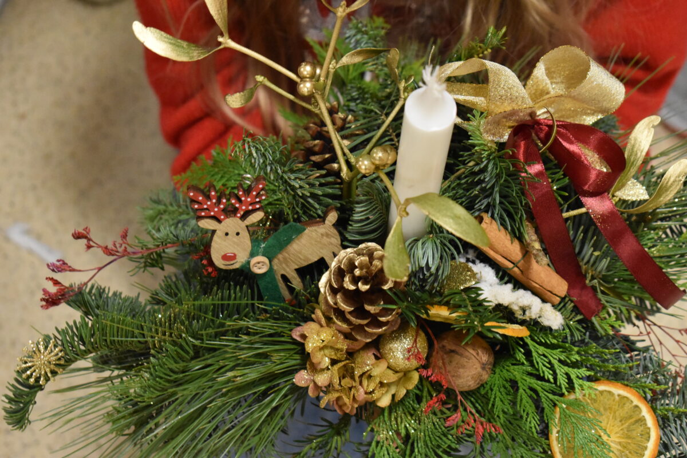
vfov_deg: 16.6
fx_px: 1574
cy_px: 229
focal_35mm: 82
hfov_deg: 24.6
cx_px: 344
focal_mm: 55
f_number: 5.6
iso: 4500
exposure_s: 1/60
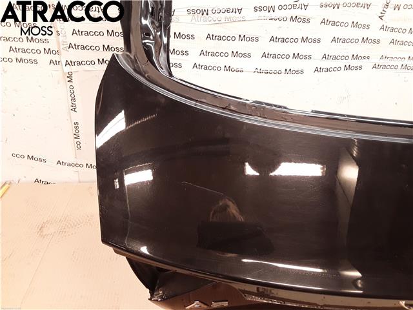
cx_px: 206
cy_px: 155
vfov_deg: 49.7
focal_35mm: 28
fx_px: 334
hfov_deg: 63.4
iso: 100
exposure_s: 1/33
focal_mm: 2.91
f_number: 1.9
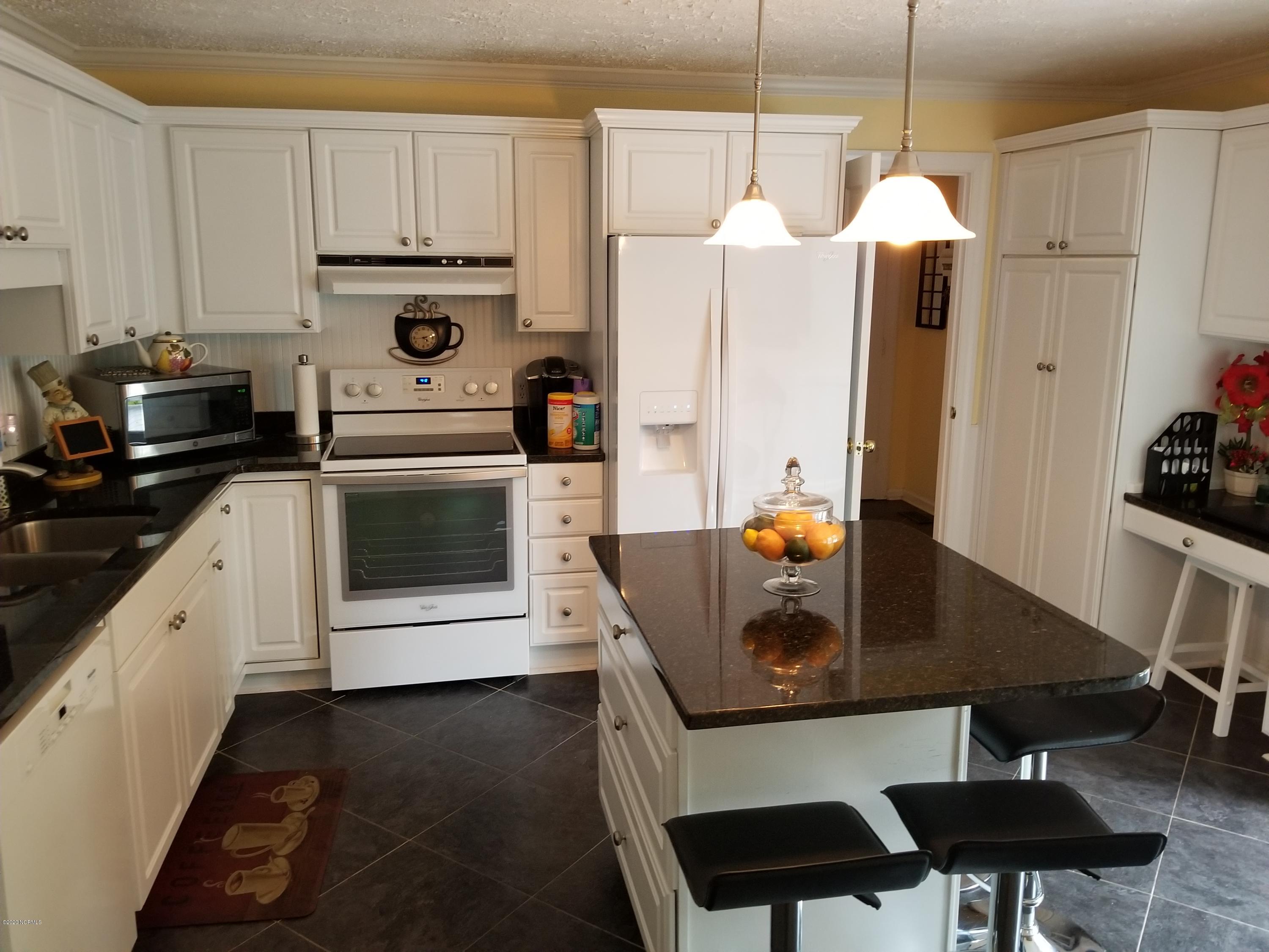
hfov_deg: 67.3
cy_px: 476
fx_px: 953
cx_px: 634
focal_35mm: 26
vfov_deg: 53.1
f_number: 1.7
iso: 200
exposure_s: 1/24
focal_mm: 4.25
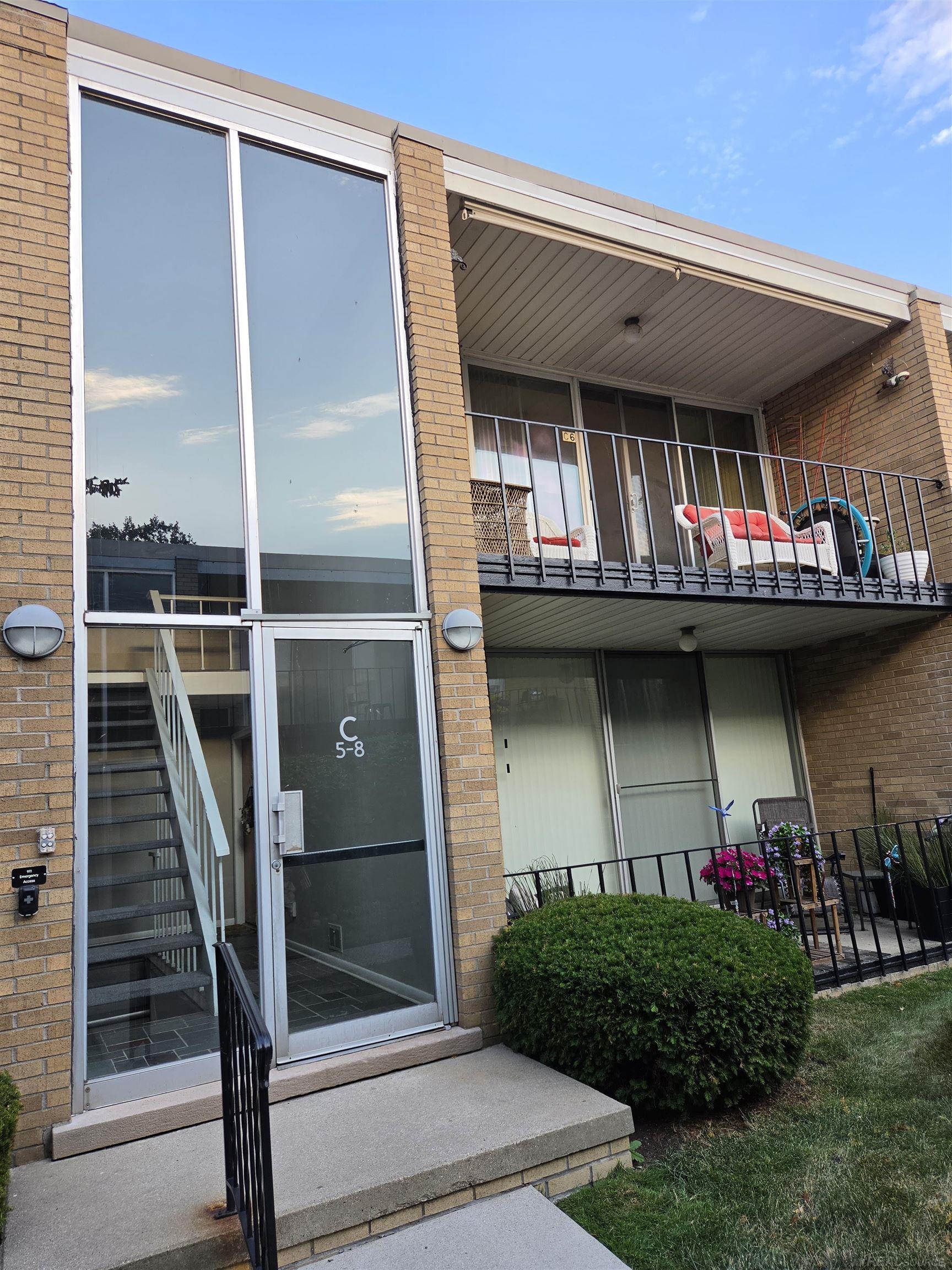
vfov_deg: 73.9
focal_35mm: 23
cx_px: 476
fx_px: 843
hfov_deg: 58.9
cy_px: 635
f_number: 1.8
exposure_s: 1/728
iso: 80
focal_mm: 5.4
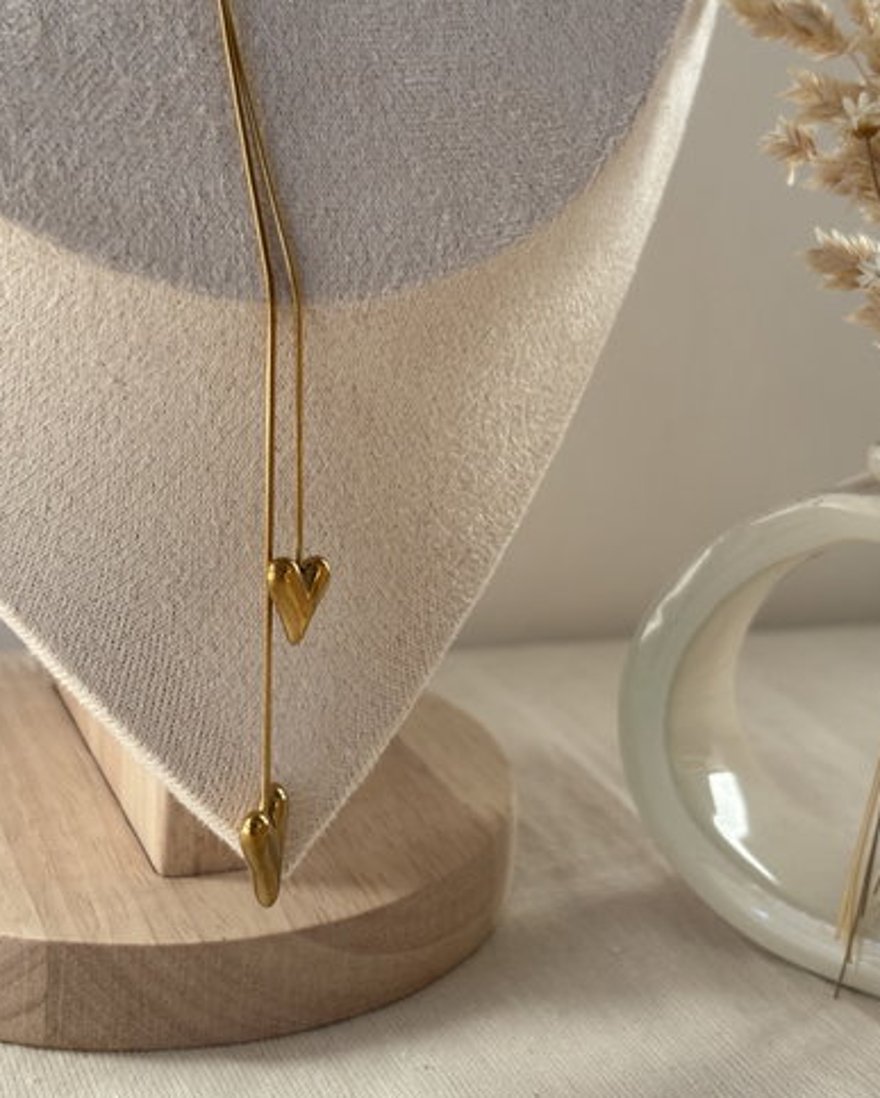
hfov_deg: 27.2
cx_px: 441
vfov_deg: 33.6
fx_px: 1821
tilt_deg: -13.9
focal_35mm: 56
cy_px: 533
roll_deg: -2.5
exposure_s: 1/186
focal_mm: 5.96
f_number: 1.6
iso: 32
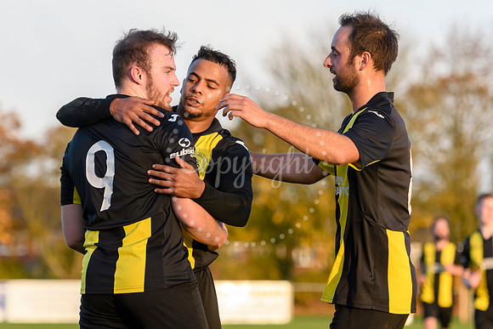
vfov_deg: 4.8
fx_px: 3924
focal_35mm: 287
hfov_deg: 7.2
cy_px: 181
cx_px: 274
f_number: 4
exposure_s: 1/2000
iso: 1250
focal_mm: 145
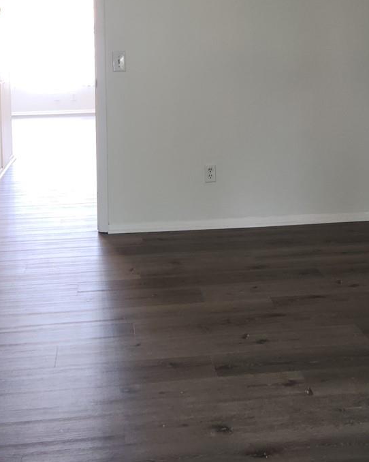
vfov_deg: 34.1
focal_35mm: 53
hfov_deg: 28.6
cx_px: 190
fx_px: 724
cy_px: 78
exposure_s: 1/120
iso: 200
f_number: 1.8
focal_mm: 5.4
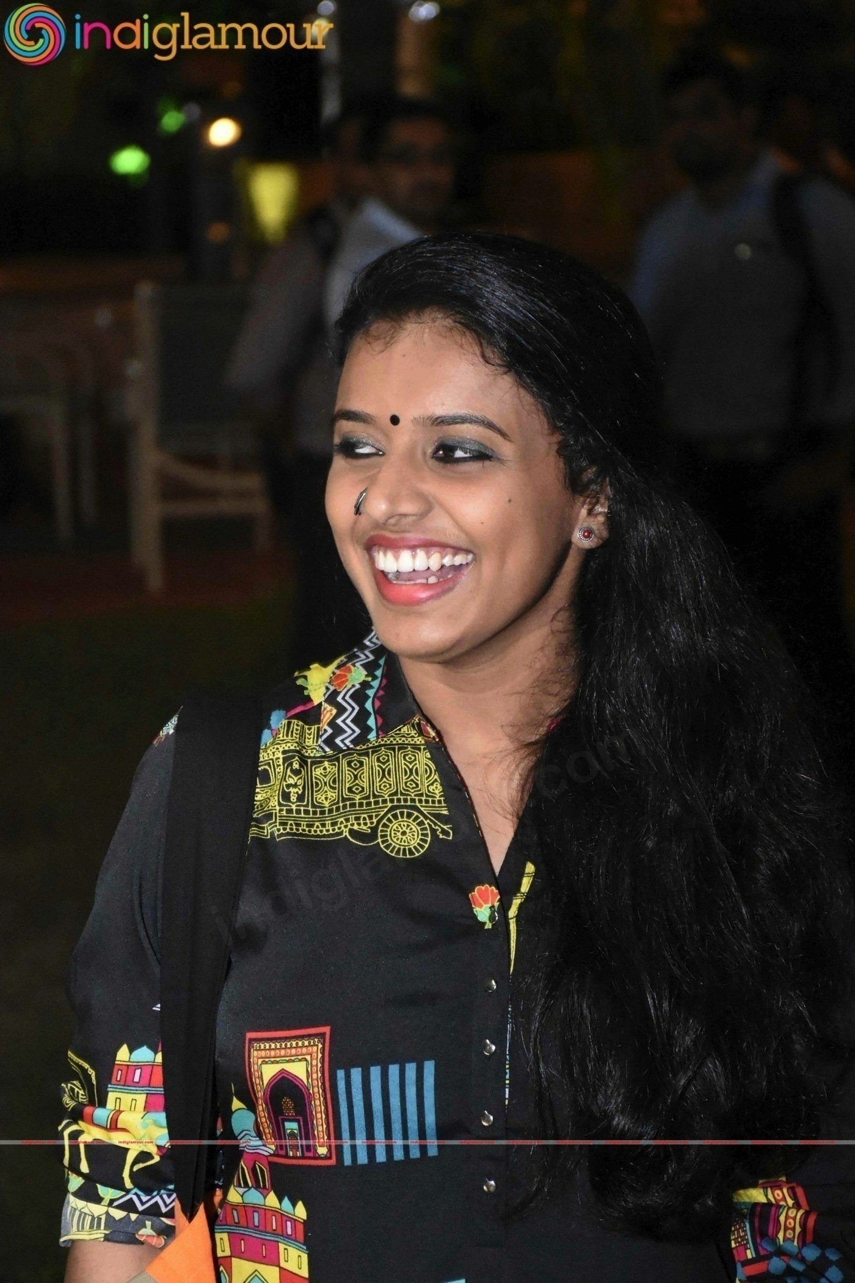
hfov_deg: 11.4
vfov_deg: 17.1
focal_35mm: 120
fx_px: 4275
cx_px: 428
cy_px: 642
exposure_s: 1/100
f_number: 6.3
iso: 10000
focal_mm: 80
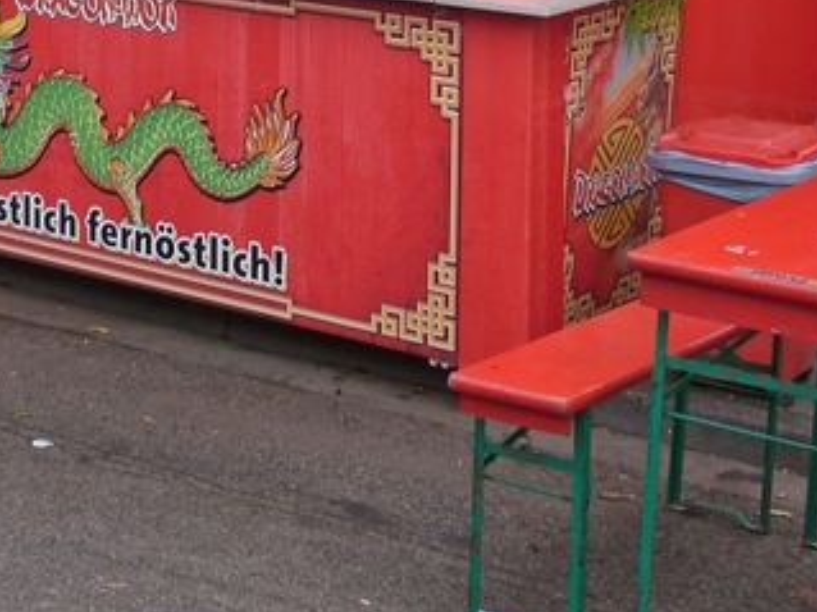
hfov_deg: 21.5
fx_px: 2147
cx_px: 310
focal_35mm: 91
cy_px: -287
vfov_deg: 15.1
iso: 100
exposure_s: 1/100
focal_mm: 5
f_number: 3.6
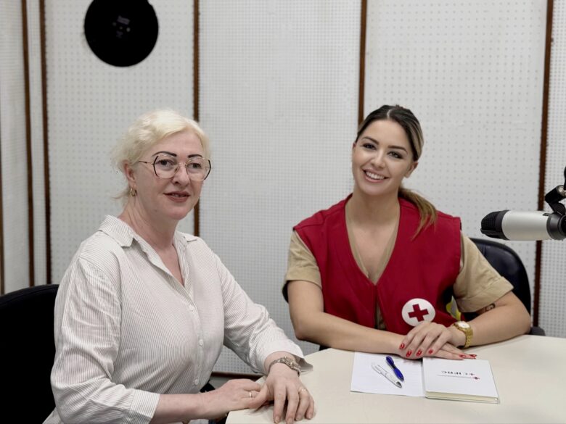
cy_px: 212
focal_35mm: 48
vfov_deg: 30.3
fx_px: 785
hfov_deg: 39.7
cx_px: 283
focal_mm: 6.76
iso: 100
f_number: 1.78
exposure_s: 1/98
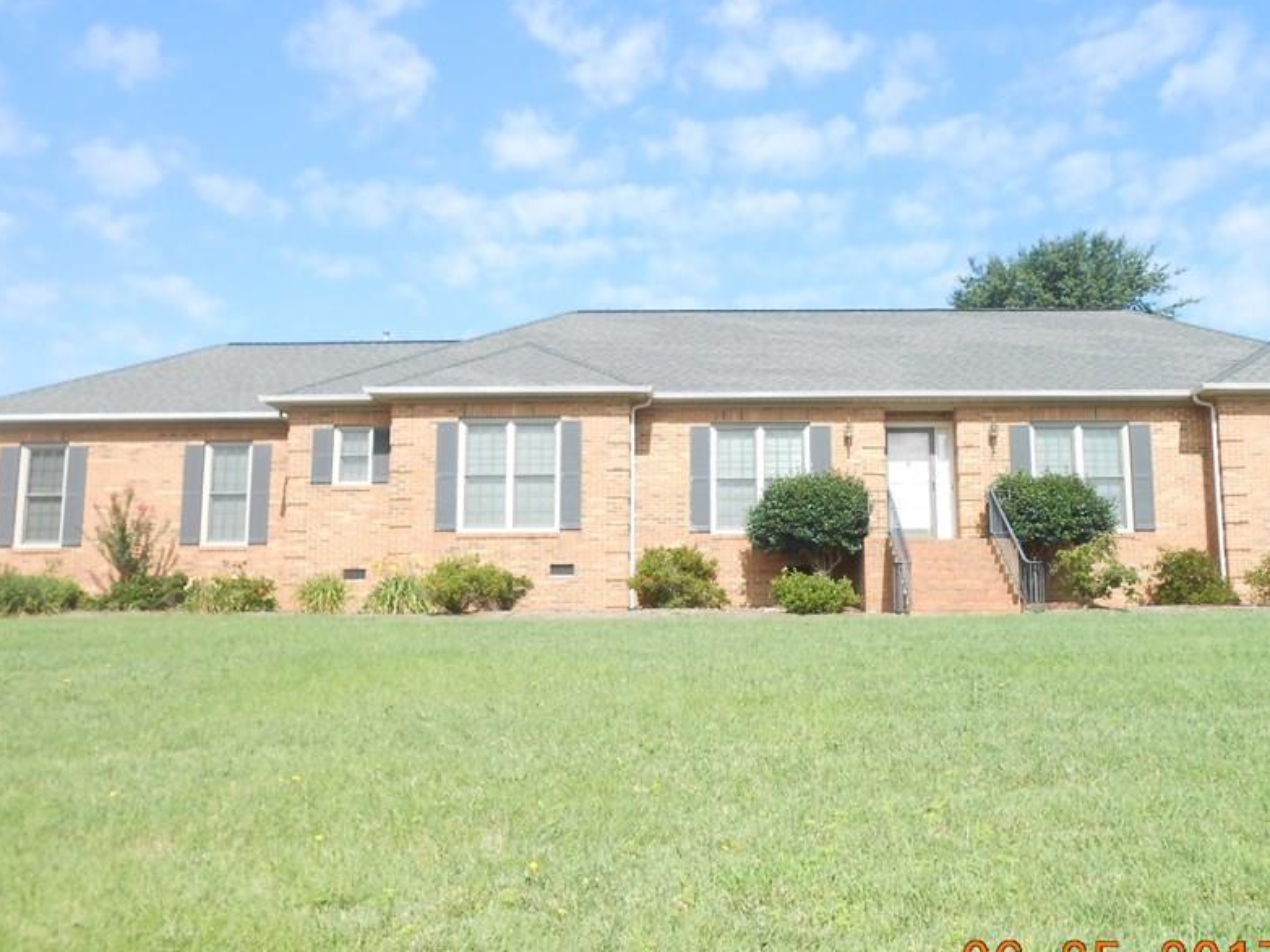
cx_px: 720
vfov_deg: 41.8
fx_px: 1247
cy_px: 459
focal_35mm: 34
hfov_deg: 53.8
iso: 80
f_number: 3.5
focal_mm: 4.6
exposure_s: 1/400
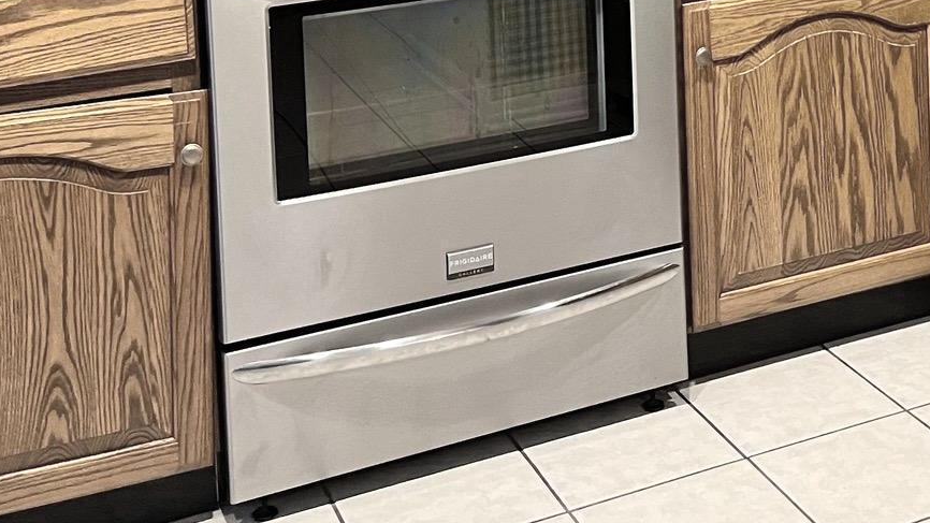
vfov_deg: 16.3
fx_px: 1652
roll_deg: +1.2
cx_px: 801
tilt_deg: -3.9
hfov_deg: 30.3
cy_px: -285
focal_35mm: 67
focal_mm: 5.7
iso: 320
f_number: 1.5
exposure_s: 1/60
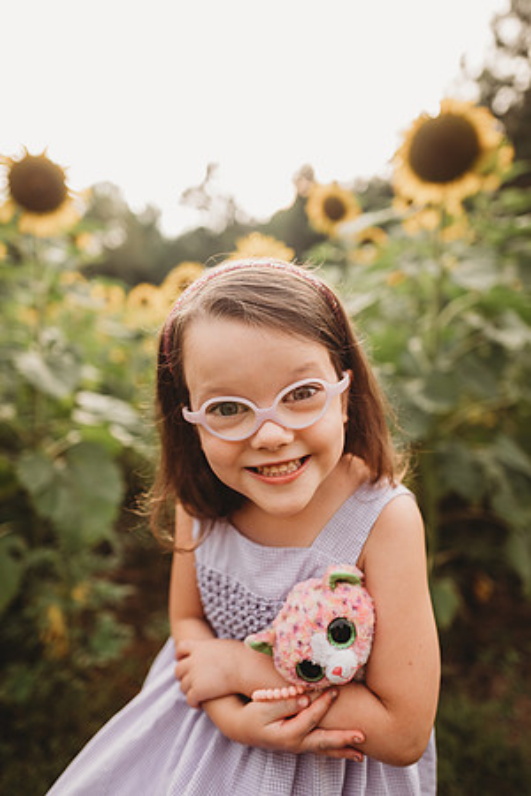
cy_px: 398
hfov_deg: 53.1
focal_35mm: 24
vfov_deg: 73.7
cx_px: 266
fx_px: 531
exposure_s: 1/320
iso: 125
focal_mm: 24
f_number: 2.2
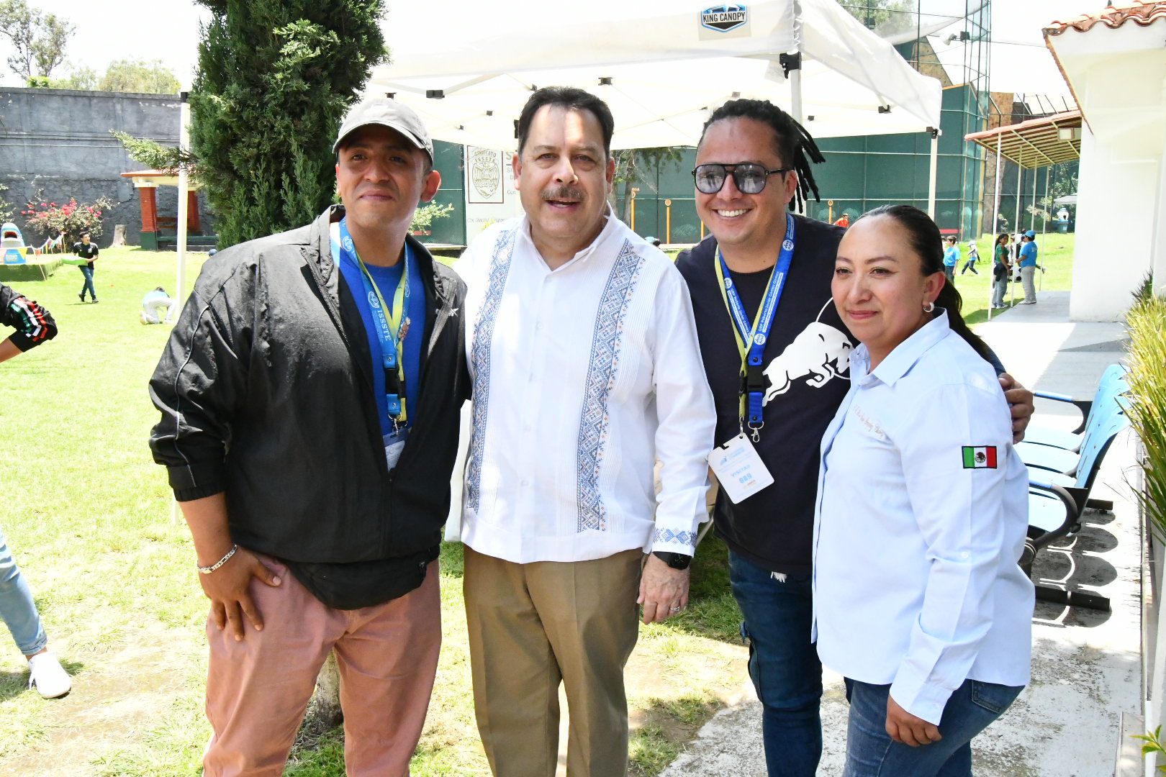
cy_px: 388
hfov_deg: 61.9
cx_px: 583
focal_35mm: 30
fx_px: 972
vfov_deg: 43.6
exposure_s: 1/800
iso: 6400
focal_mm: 20
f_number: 14
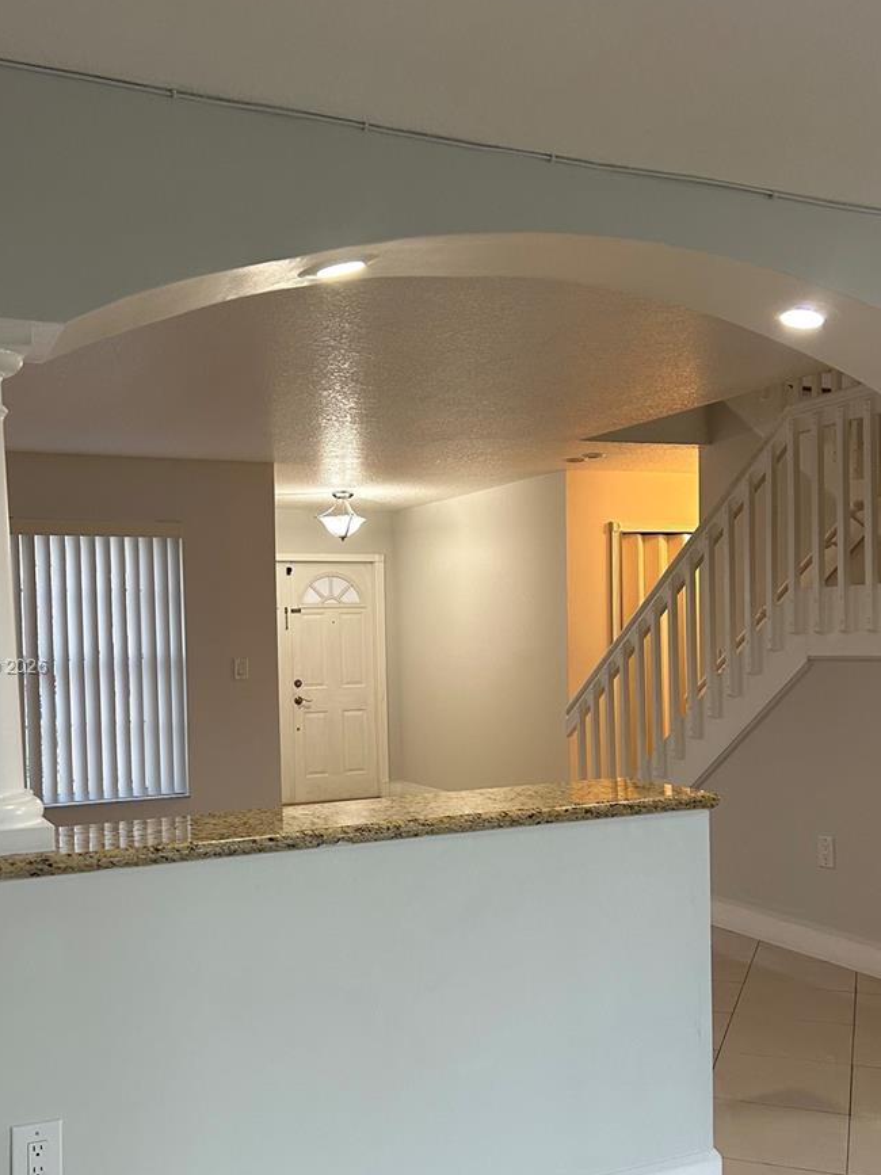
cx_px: 407
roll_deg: -0.2
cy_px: 668
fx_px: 1222
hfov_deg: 39.6
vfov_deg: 51.2
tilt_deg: -1.5
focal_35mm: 36
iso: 125
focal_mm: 5.7
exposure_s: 1/60
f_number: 1.5
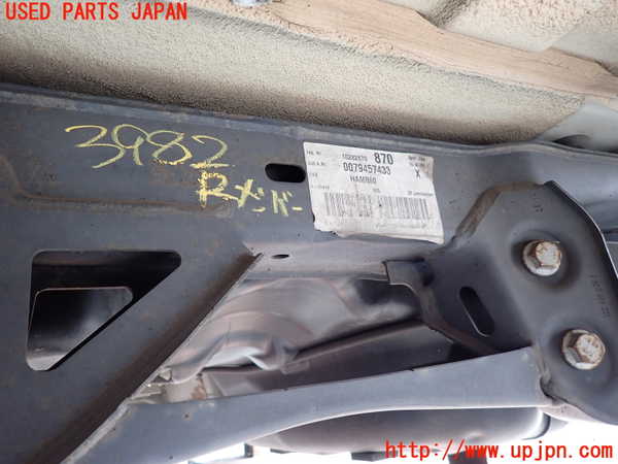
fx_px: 446
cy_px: 232
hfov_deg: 69.4
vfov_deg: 54.9
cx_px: 309
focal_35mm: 25
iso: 200
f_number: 2
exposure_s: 1/80
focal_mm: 4.5
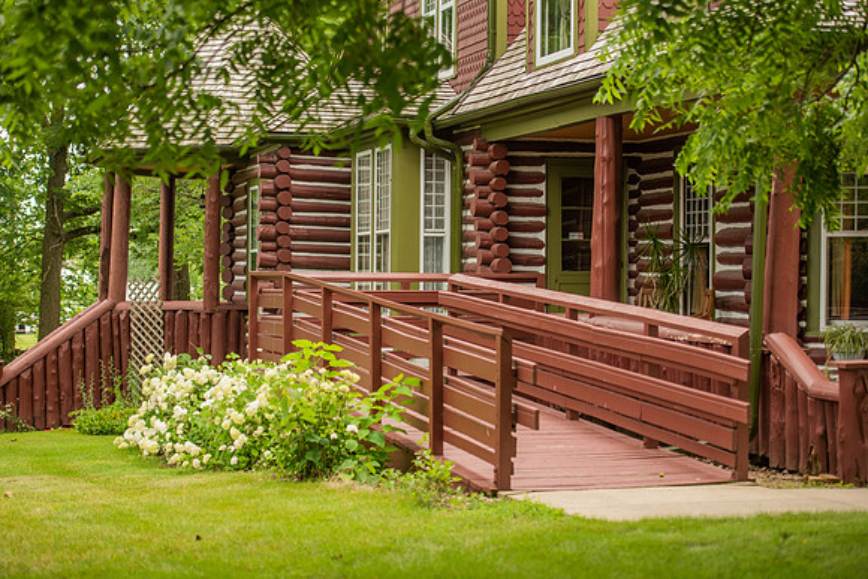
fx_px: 1803
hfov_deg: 27.1
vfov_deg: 18.2
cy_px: 282
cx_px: 412
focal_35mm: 75
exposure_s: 1/1250
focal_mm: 70
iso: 160
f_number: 2.8
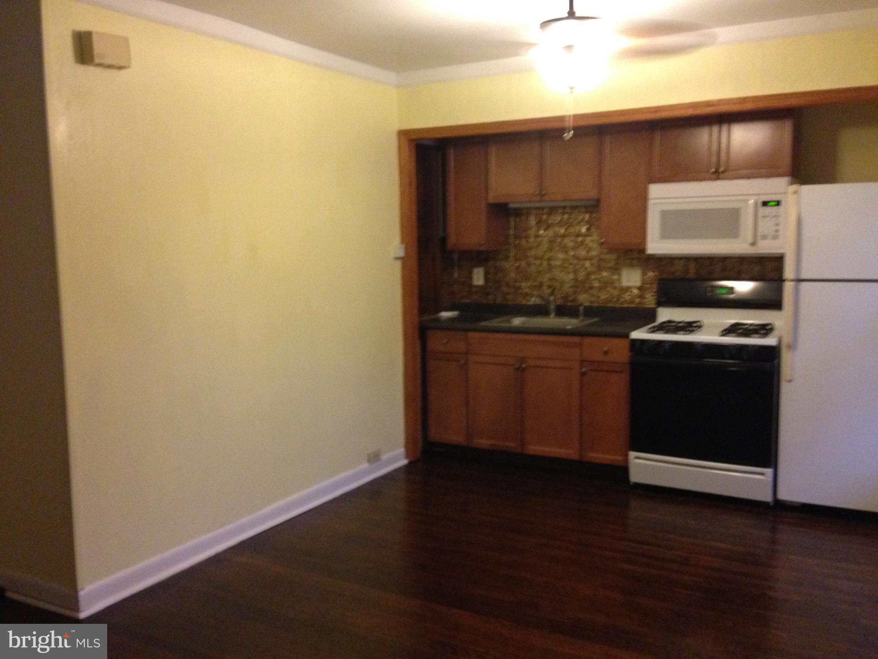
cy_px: 330
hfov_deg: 55.4
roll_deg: +1.4
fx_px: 837
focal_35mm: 33
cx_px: 439
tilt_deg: -6.3
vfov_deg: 42.9
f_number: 2.4
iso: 400
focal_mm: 4.12
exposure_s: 1/15
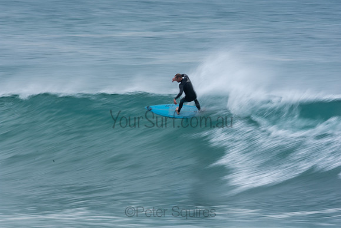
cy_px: 114
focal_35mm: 750
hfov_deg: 2.7
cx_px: 170
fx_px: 7105
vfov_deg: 1.8
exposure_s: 1/25
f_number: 22
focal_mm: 500
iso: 100
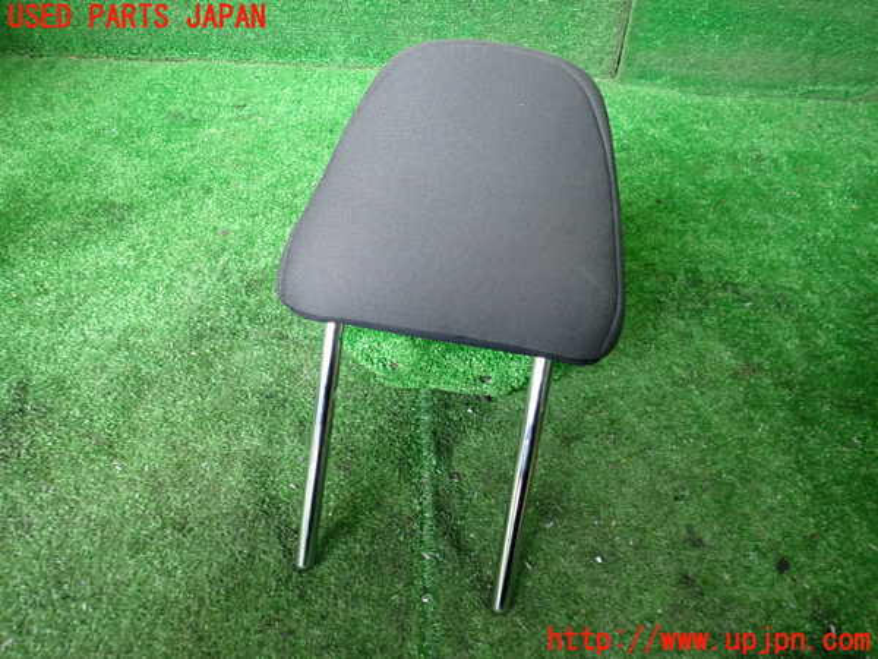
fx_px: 634
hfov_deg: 69.4
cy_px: 330
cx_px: 439
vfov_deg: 54.9
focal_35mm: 25
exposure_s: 1/30
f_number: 2
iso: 400
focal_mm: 4.5
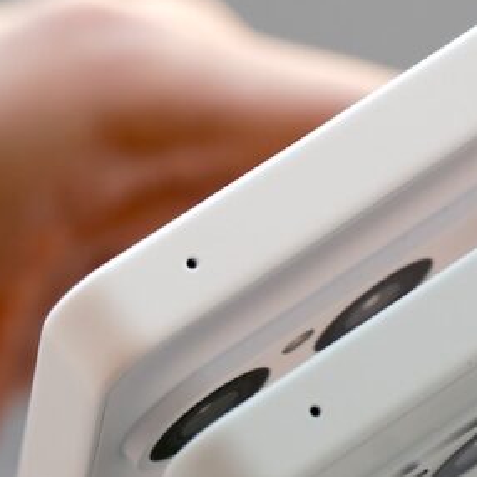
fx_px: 4022
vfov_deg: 6.8
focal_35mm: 258
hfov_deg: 6.8
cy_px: 219
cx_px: 427
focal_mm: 48.2
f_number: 4
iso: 250
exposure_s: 1/125
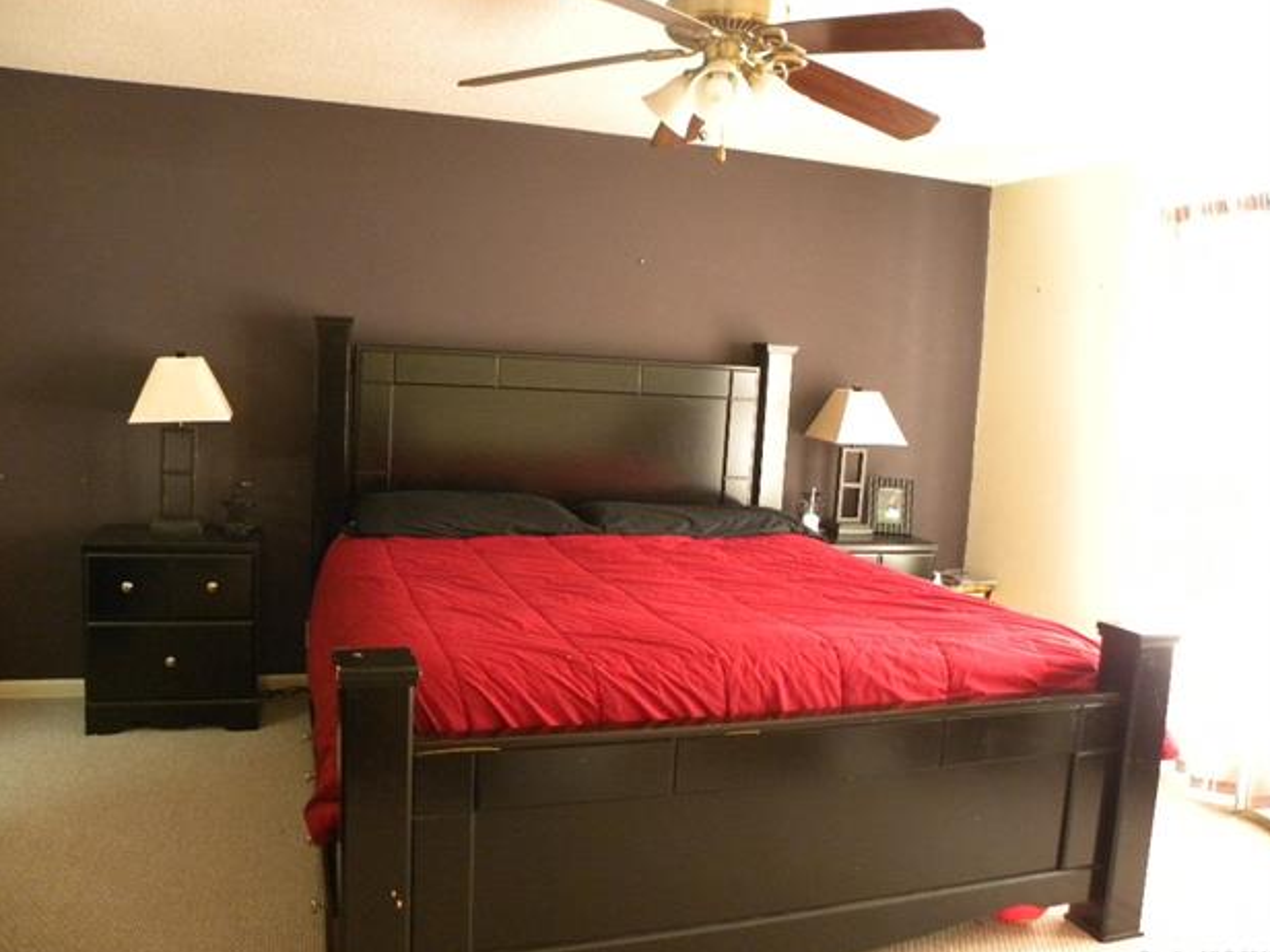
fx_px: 991
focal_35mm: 27
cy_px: 474
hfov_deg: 65.3
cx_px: 625
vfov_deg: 51.4
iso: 400
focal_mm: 4.6
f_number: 2.8
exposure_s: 1/26.7
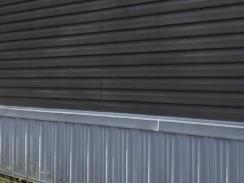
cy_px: 34
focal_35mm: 109
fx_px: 768
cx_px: 191
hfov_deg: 17.9
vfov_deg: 13.5
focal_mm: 6.3
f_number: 1.7
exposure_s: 1/5153
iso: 80
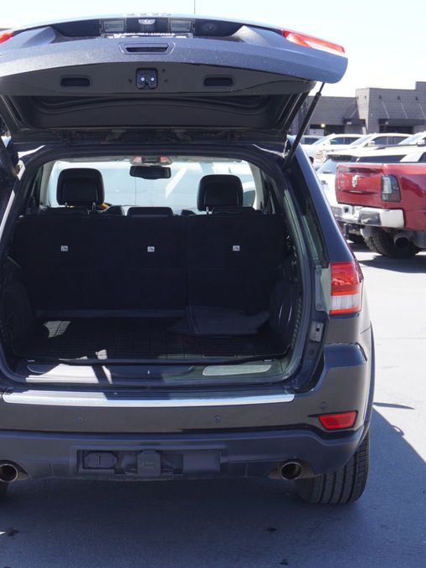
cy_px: 284
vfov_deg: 31.7
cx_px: 148
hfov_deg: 23.9
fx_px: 1000
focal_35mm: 61
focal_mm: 28
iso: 100
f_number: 6.3
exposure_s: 1/100
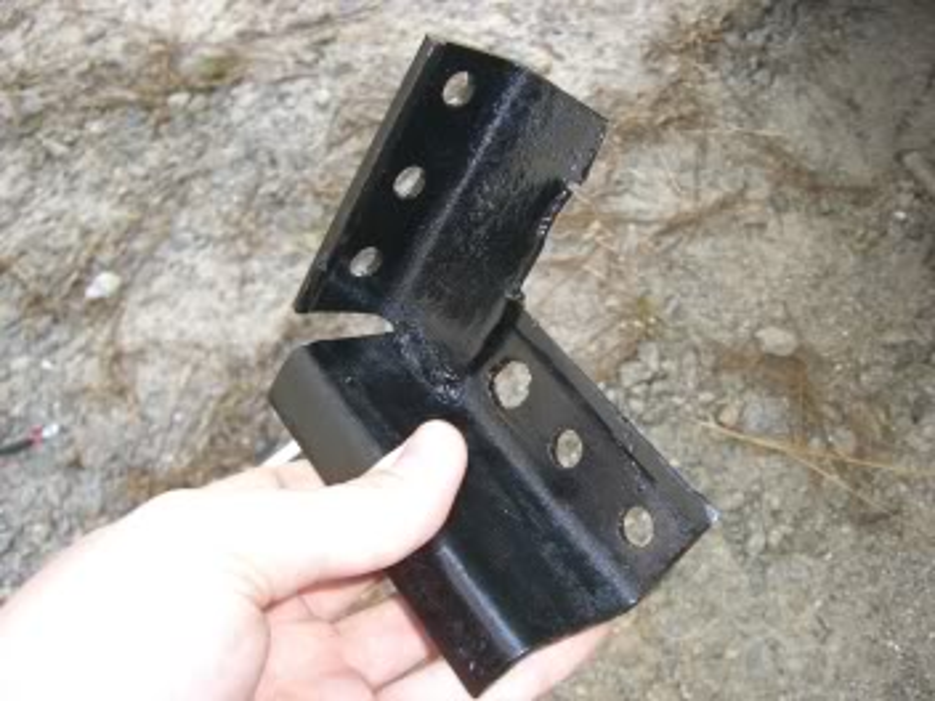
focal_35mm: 38
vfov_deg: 37.7
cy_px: 350
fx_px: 1026
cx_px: 468
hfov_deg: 49.0
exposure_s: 1/60
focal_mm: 6.2
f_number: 2.7
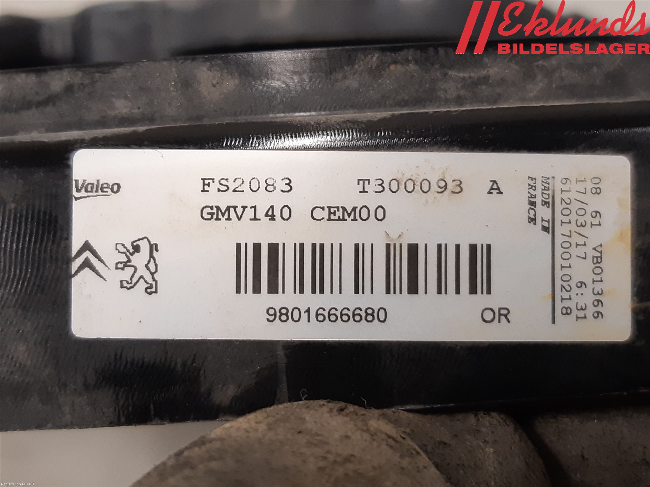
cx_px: 325
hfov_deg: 67.3
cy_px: 244
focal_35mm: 26
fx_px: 488
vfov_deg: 53.1
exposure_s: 1/50
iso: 125
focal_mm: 3.93
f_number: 1.7
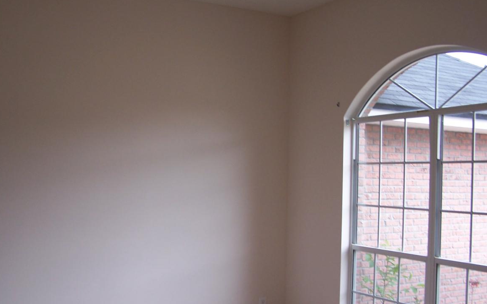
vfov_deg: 27.3
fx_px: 624
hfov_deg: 42.6
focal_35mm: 47
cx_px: 245
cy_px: 193
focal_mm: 6.7
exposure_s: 1/60
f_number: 2.8
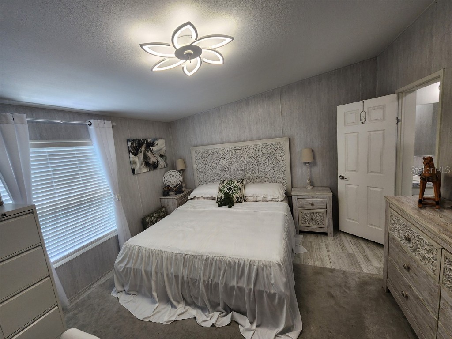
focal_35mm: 13
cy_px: 170
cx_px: 226
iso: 125
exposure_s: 1/60
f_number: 2.2
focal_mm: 2.2
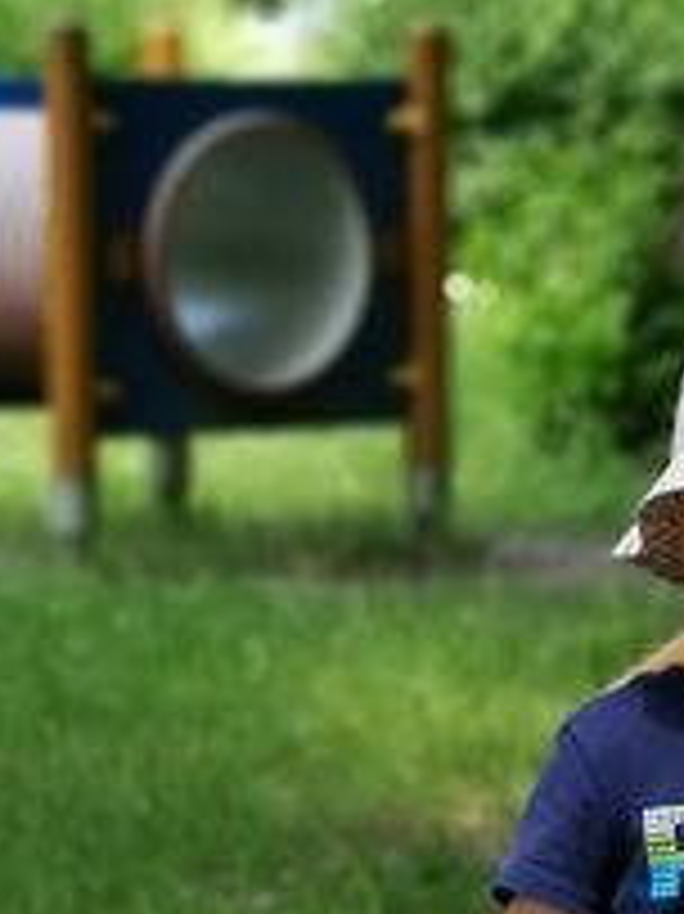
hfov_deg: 7.3
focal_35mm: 204
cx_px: 576
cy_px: 1144
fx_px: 5380
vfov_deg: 9.6
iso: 50
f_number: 4
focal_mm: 5.58
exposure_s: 1/309
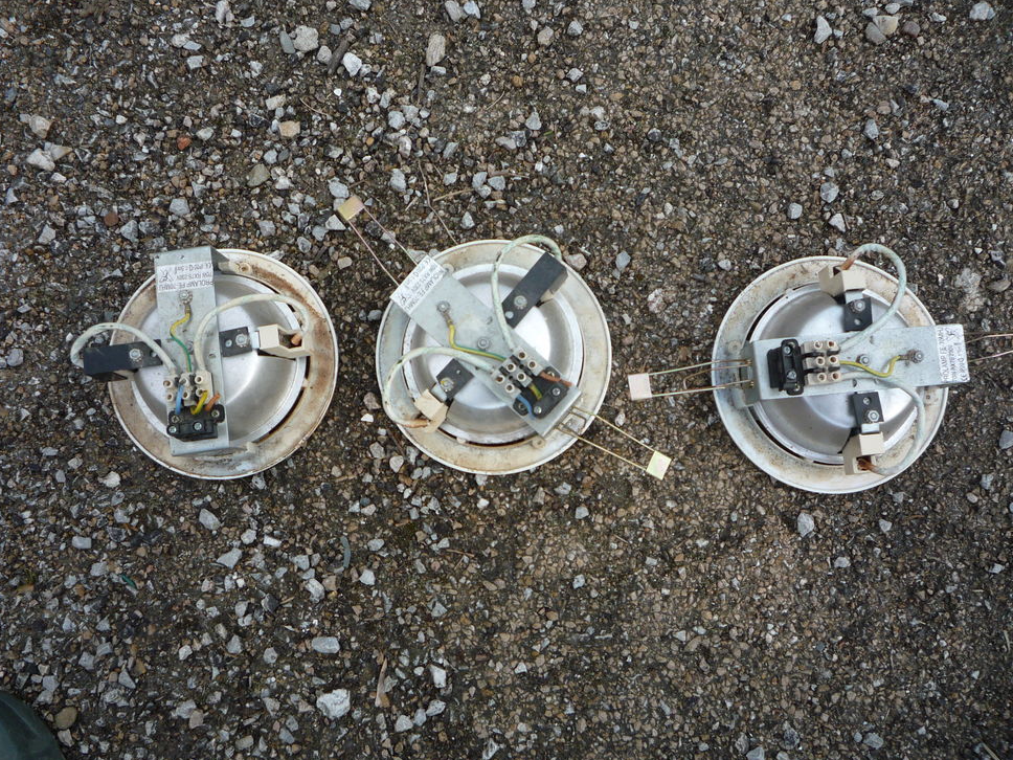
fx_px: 907
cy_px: 388
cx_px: 515
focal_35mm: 31
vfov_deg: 45.4
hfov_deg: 58.3
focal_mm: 5.2
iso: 100
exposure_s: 1/320
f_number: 4
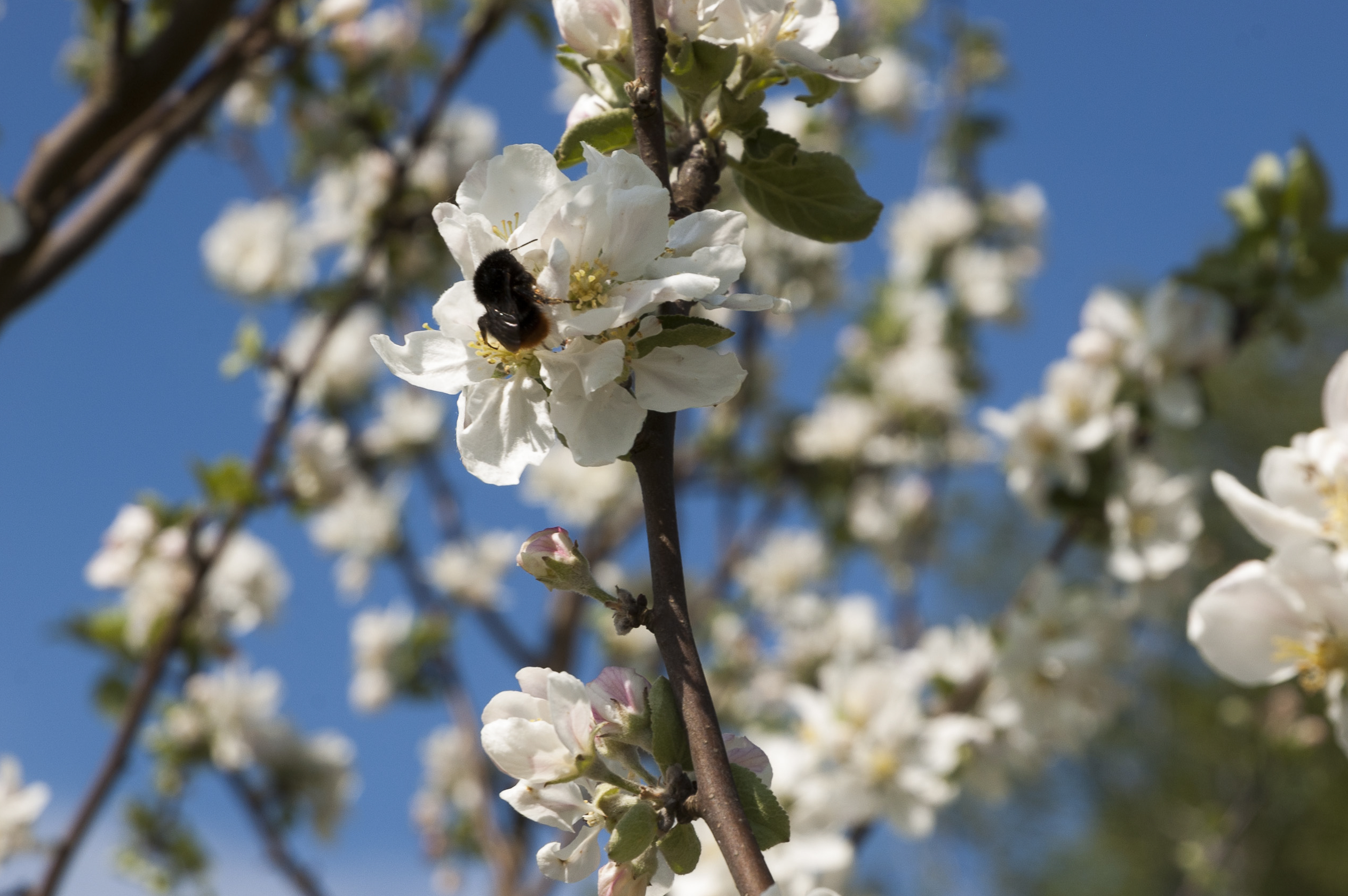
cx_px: 746
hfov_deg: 16.4
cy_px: 511
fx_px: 4676
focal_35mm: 125
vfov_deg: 10.9
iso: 200
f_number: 9.5
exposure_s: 1/350
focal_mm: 70
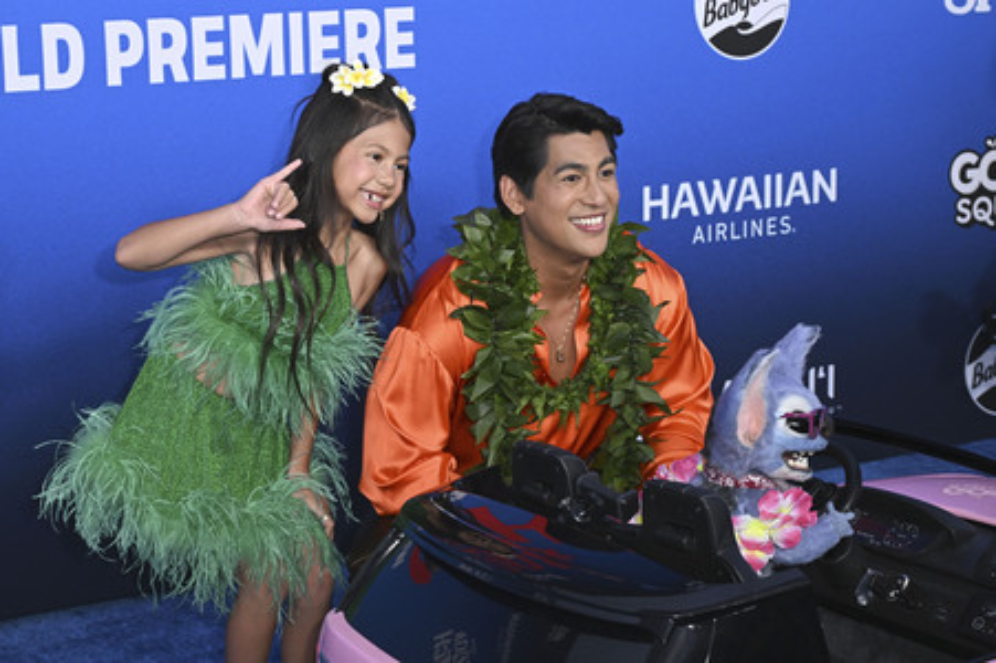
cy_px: 332
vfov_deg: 27.0
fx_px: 1382
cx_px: 498
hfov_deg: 39.6
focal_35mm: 50
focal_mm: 50
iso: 1600
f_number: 6.3
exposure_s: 1/200
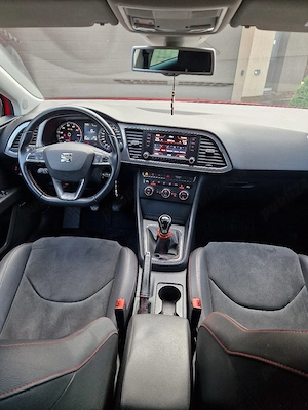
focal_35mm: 23
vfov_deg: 73.9
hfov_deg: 58.9
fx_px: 273
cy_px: 205
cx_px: 154
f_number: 1.8
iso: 160
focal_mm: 5.4
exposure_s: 1/100
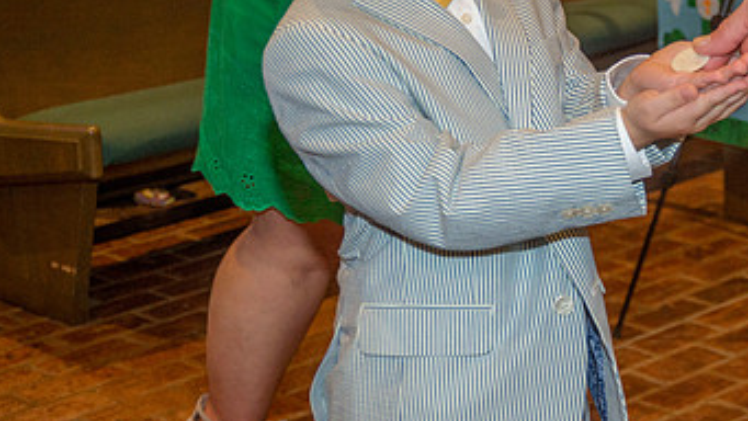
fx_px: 1944
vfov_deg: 12.3
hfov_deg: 21.5
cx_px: 592
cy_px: 123
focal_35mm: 98
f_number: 5.6
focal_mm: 55
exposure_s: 1/200
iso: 1600
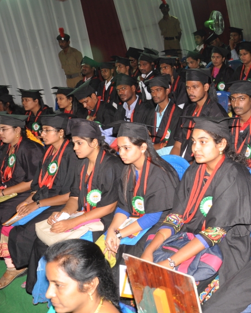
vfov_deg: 39.5
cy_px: 157
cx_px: 206
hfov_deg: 31.1
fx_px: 437
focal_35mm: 47
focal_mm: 22
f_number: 5
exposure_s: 1/125
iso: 400
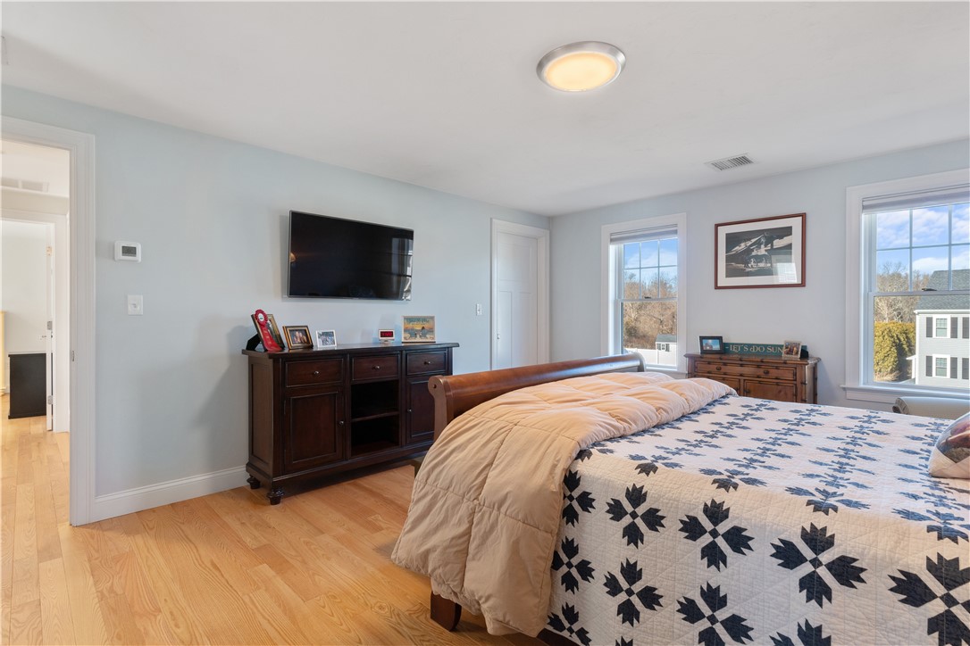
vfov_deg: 72.1
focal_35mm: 16
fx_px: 445
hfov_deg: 95.0
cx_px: 485
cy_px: 323
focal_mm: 11
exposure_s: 1/13
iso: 320
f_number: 7.1
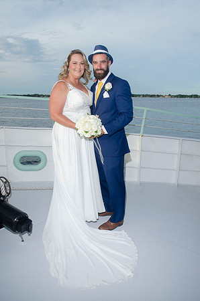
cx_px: 100
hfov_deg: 47.7
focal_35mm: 27
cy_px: 150
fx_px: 226
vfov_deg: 67.5
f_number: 8
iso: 100
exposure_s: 1/250
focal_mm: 18
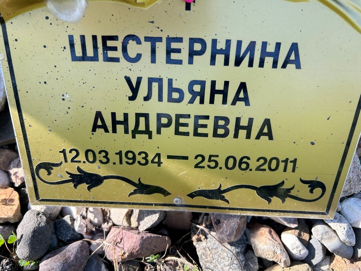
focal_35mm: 26
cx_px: 180
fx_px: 271
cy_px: 136
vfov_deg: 53.1
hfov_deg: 67.3
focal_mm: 5.7
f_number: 1.5
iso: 50
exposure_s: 1/597
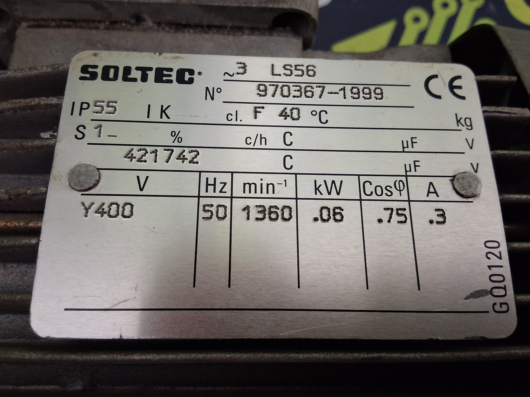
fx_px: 429
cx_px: 265
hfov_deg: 63.4
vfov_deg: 49.7
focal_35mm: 28
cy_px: 198
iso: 250
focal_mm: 2.91
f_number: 1.9
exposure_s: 1/24
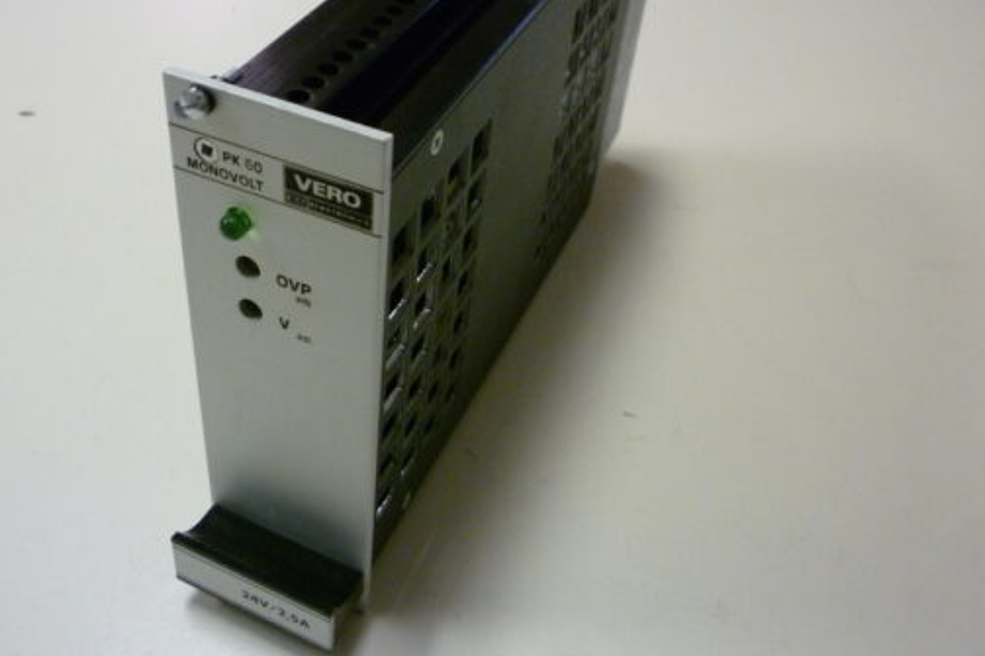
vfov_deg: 36.8
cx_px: 399
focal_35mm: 36
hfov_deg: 52.8
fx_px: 985
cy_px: 280
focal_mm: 5.2
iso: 400
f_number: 3.3
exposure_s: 1/30
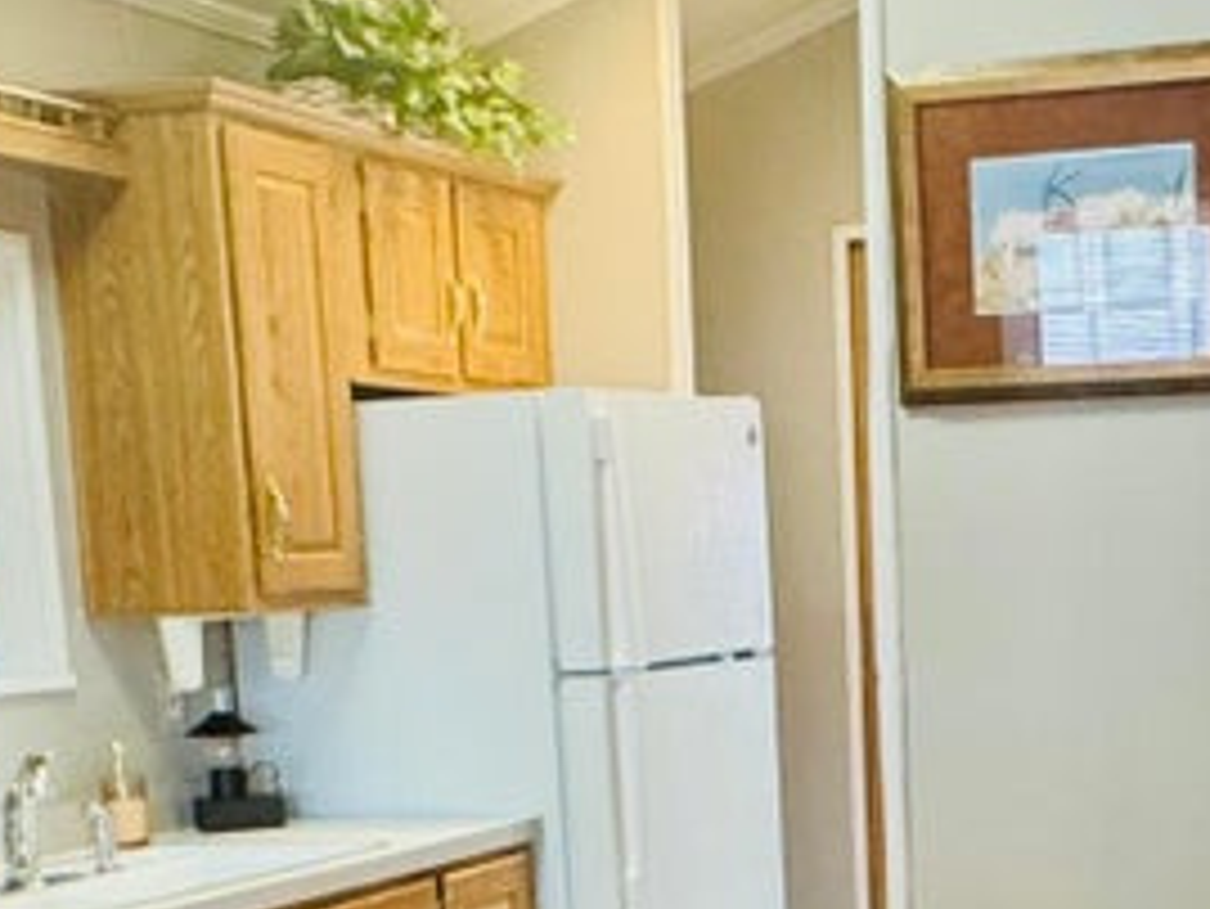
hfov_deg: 27.0
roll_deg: +1.3
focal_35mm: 71
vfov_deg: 19.6
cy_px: 1071
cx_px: 915
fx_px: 2483
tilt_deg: -12.9
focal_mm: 2.22
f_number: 2.2
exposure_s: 1/60
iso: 250
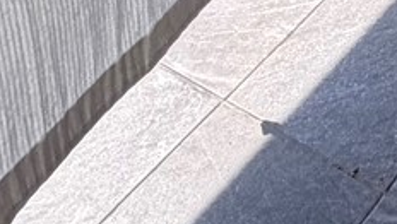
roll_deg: -2.6
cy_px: -708
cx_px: 683
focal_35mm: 105
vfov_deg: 7.5
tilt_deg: -9.1
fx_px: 1106
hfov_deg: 17.2
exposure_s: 1/502
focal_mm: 2.22
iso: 64
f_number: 2.2
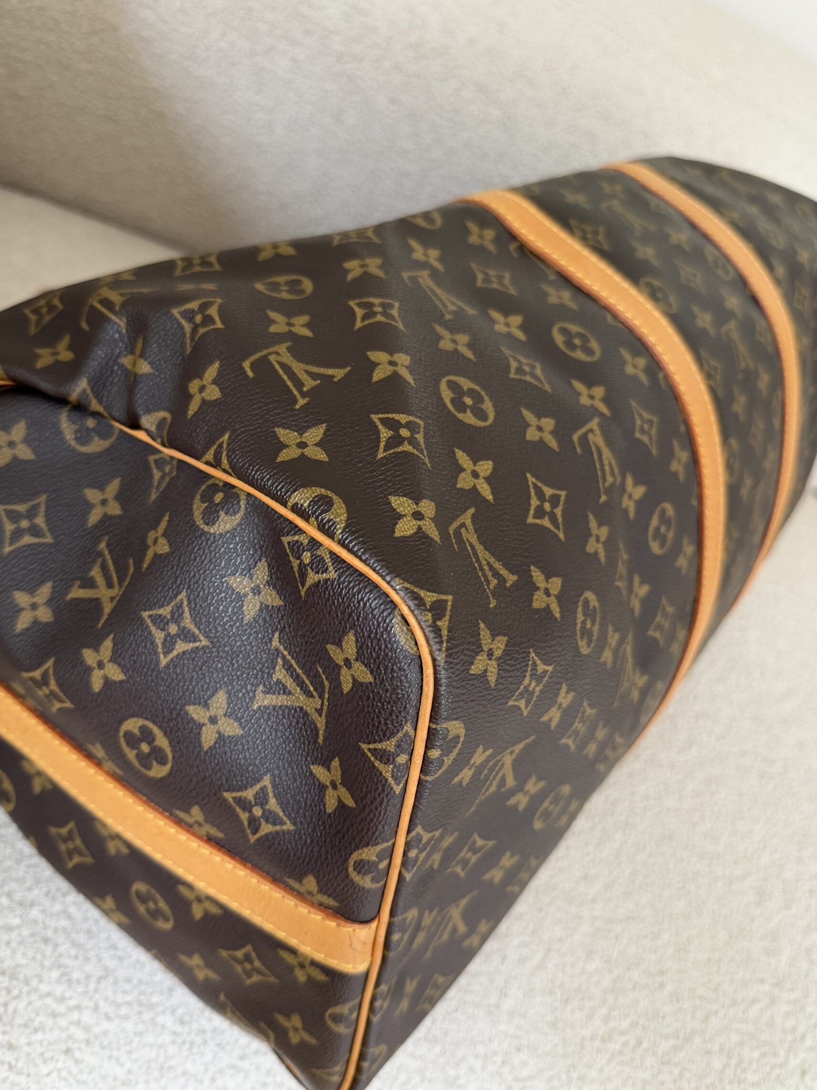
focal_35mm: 27
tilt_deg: -44.8
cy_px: 553
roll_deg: -37.5
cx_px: 398
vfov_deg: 65.3
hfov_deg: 51.3
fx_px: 850
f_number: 1.78
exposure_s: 1/60
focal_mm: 6.76
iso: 200
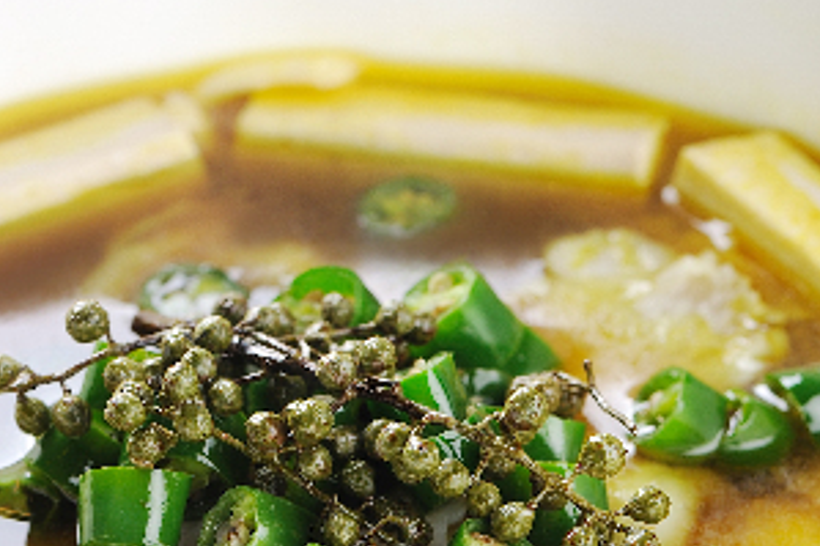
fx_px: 4803
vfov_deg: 6.5
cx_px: 647
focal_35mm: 211
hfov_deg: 9.7
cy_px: 468
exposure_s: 1/125
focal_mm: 105
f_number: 6.3
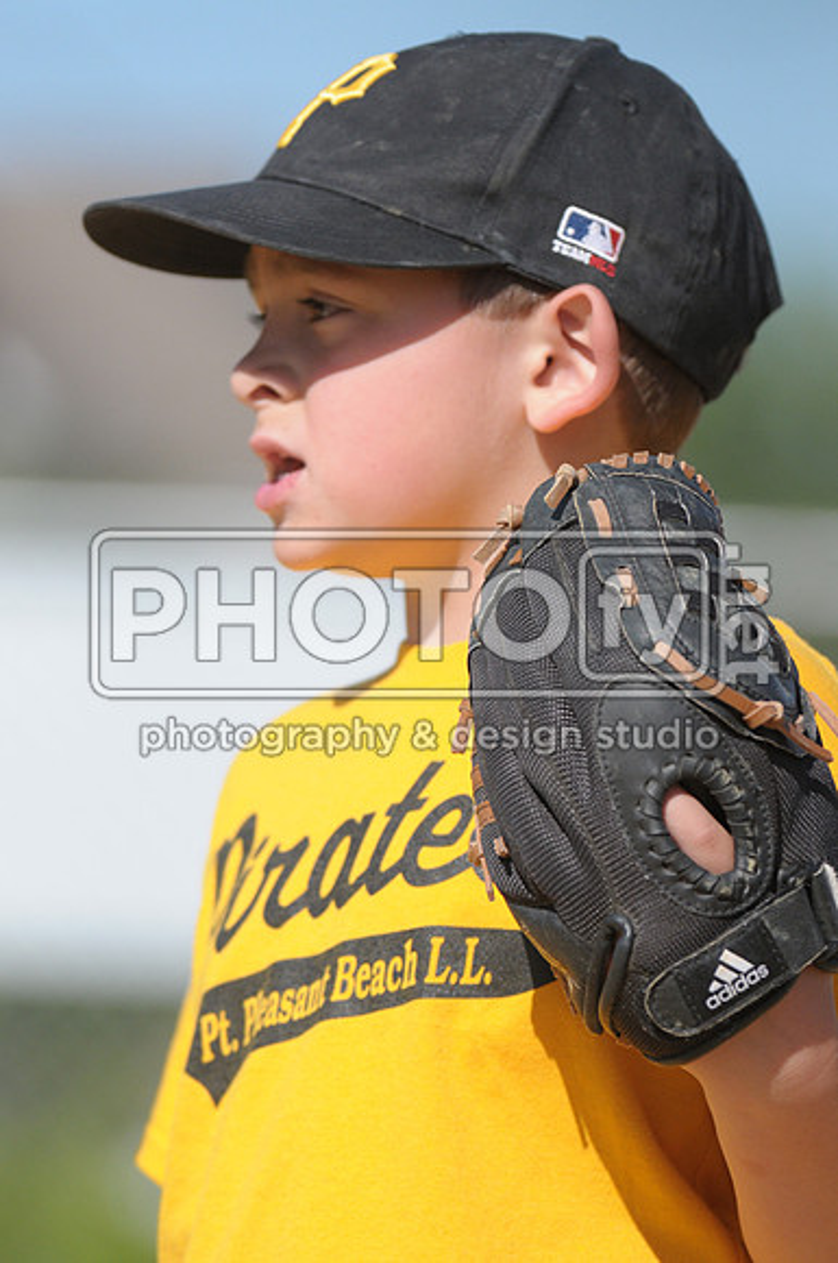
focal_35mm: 330
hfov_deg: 4.2
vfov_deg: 6.3
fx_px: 11556
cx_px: 419
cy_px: 632
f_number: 4
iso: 640
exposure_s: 1/5000
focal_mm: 220
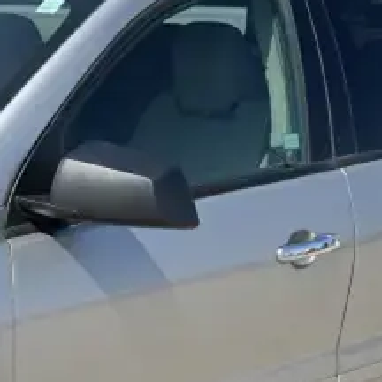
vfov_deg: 16.8
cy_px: 359
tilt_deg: -18.8
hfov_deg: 16.1
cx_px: -127
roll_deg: -1.2
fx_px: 1273
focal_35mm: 102
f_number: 1.5
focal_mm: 5.7
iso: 50
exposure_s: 1/4444
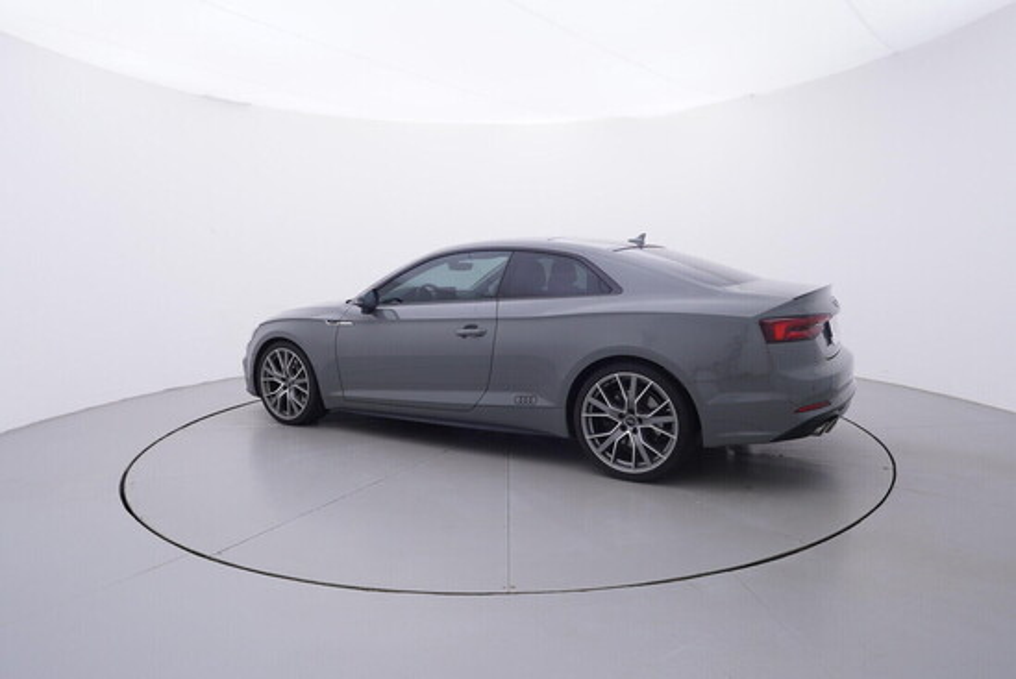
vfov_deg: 56.2
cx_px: 508
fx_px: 635
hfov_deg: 77.3
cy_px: 340
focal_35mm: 22
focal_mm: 15
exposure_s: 1/80
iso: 200
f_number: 5
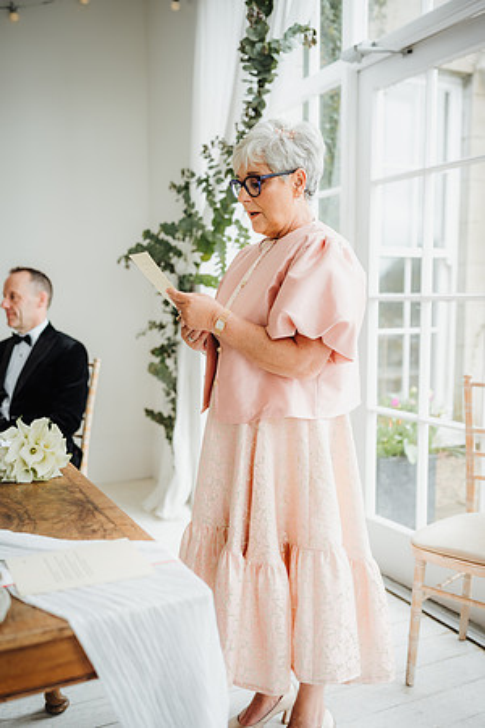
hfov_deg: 37.9
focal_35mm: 35
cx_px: 242
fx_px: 707
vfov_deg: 54.4
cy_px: 364
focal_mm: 35
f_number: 2
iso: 125
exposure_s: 1/200
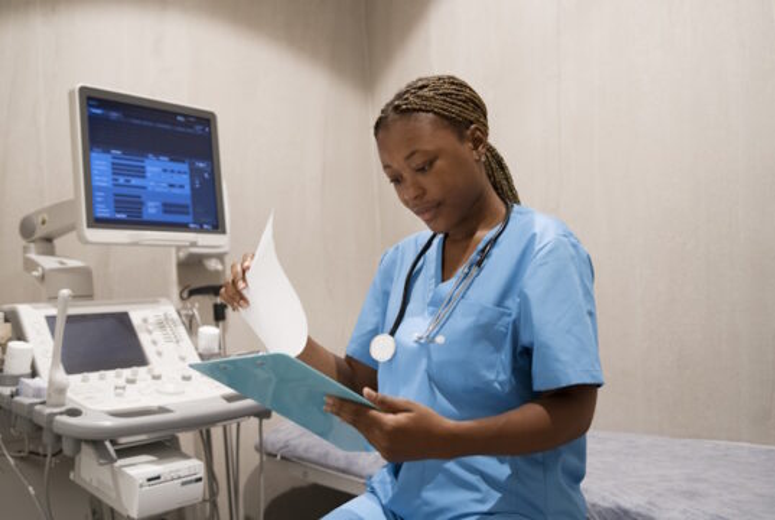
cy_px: 260
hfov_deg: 54.4
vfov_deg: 38.0
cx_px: 388
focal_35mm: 35
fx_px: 755
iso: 1000
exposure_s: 1/125
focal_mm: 35
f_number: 2.5
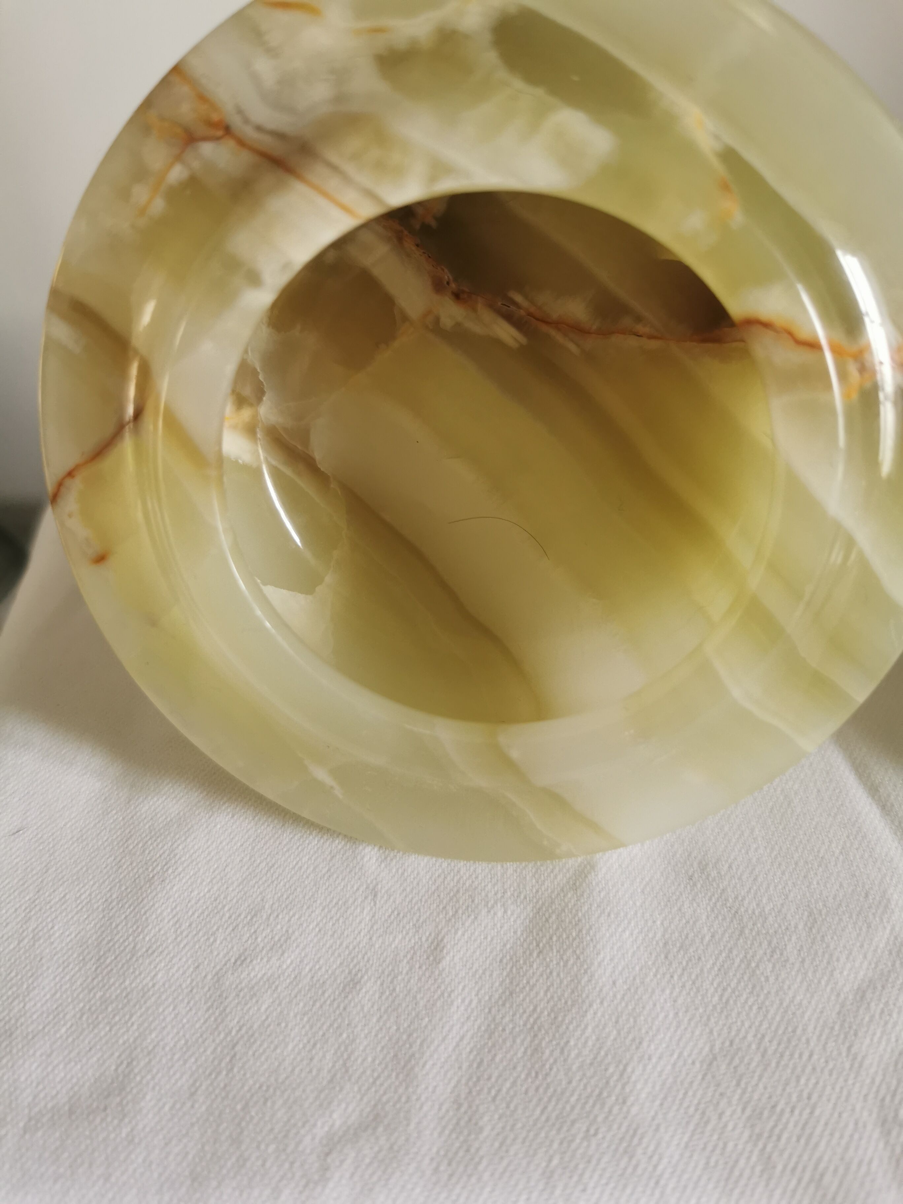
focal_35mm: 27
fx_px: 939
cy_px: 602
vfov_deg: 65.3
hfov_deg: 51.4
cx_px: 452
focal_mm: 5.56
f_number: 1.6
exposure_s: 1/60
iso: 160
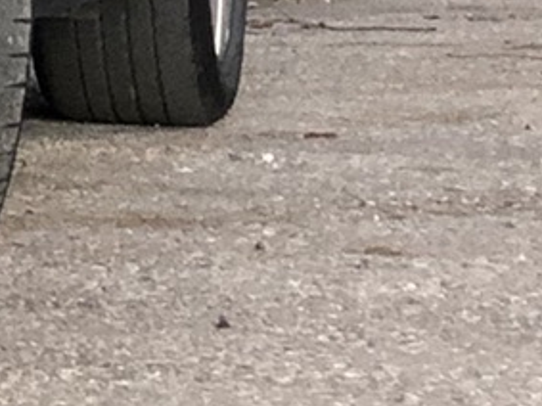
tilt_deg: +4.8
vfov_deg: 4.1
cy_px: -707
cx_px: -958
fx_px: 5525
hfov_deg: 5.4
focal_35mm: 353
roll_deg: +2.1
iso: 125
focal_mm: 6
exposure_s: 1/25
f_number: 2.4
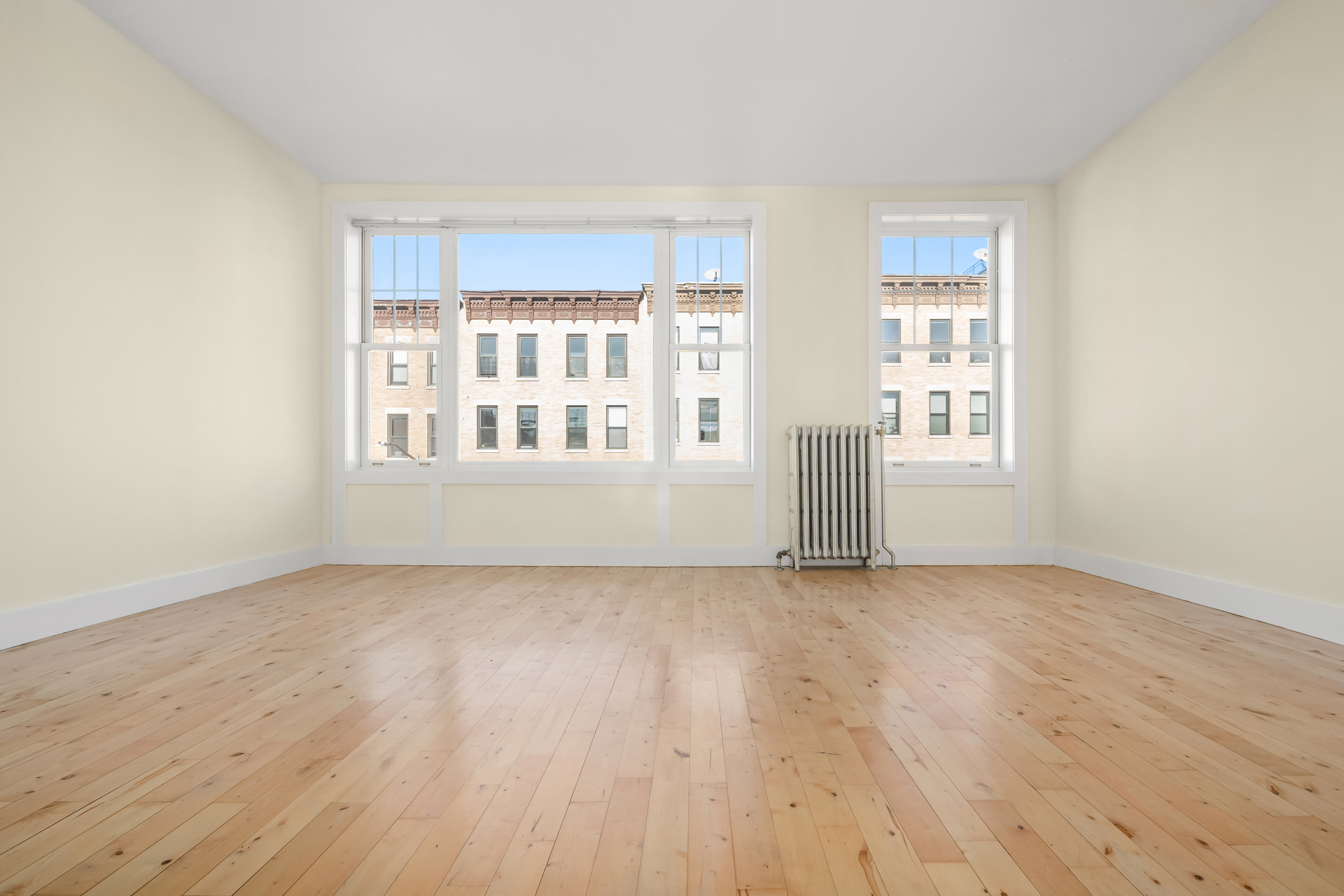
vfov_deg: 70.4
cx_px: 672
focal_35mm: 17
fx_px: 635
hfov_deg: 93.3
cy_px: 448
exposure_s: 1/80
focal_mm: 17
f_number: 11
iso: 1000
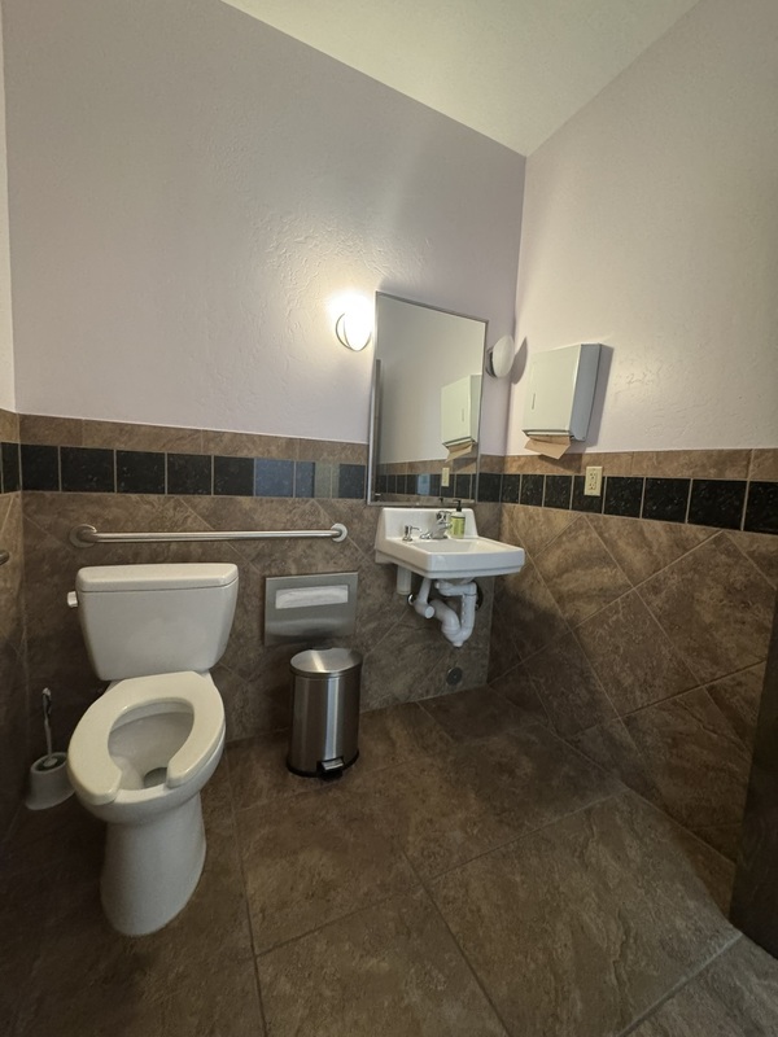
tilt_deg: -4.9
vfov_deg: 102.1
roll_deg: -2.6
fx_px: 420
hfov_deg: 85.7
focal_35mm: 14
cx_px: 389
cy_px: 518
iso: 640
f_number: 2.2
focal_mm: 2.22
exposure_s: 1/60
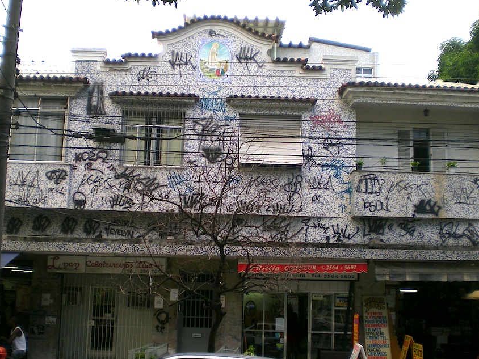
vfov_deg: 32.2
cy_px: 192
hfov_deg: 42.1
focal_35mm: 45
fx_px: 623
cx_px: 226
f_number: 3.1
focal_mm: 6.3
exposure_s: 1/220
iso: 50
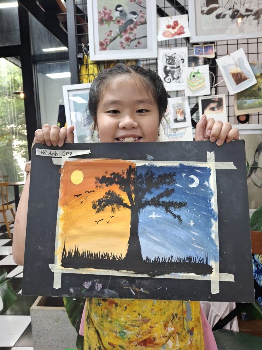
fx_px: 252
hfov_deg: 54.9
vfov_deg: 69.4
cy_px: 175
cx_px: 131
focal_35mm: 25
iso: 100
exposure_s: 1/100
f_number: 1.8
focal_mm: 4.69
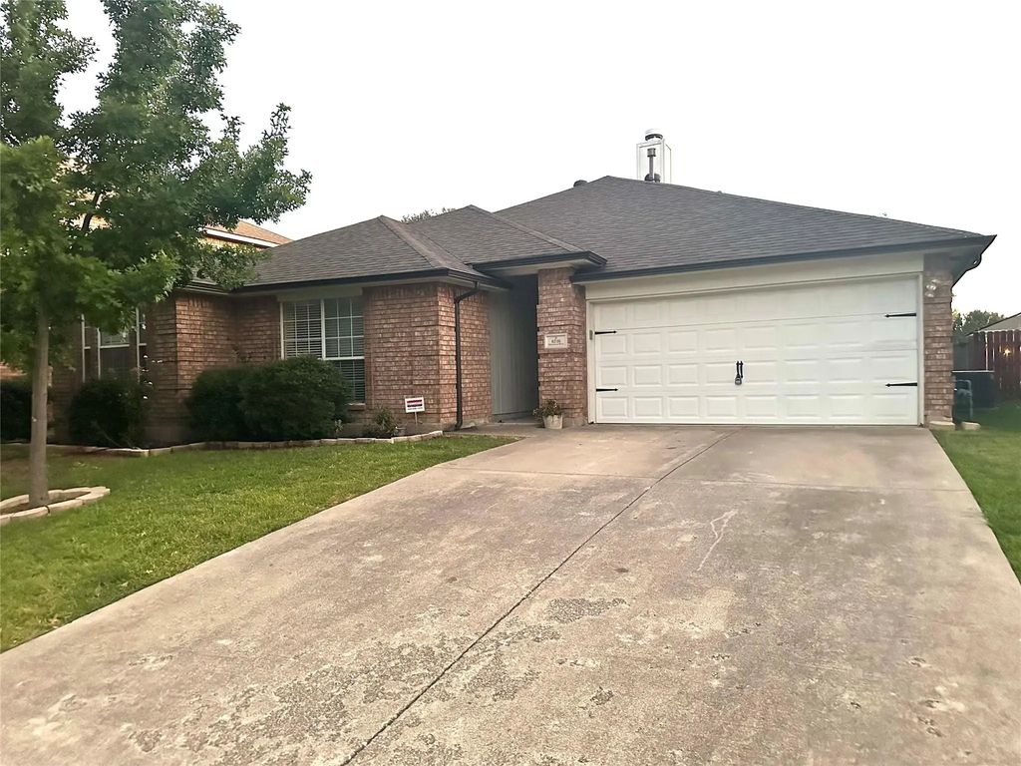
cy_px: 383
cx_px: 510
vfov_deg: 56.8
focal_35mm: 24
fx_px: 708
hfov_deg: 71.6
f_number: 1.78
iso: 1000
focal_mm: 6.86
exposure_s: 1/36
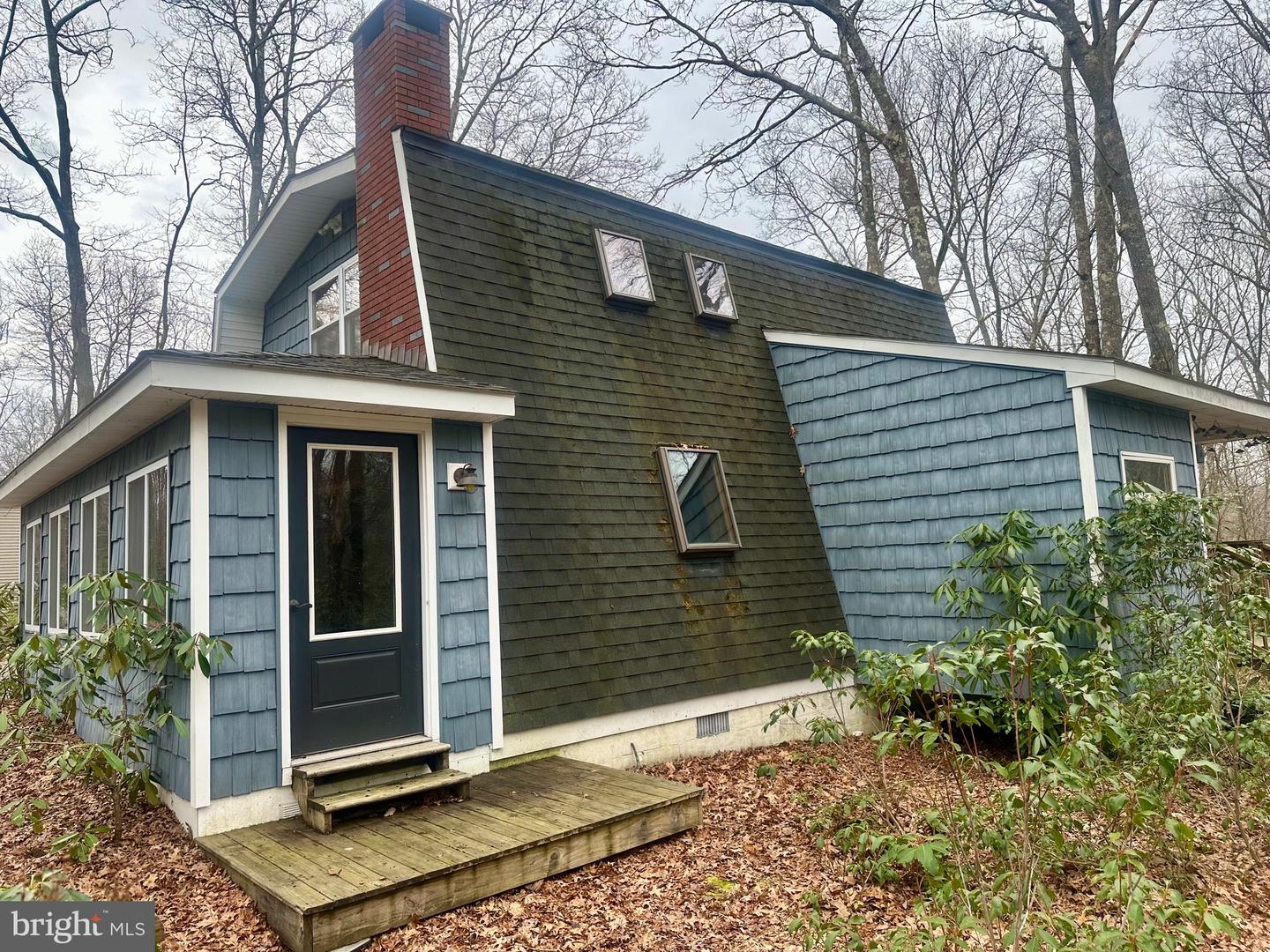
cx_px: 635
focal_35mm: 24
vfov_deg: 56.8
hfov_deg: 71.6
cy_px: 476
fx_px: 881
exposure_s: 1/555
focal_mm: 6.86
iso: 80
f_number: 1.78
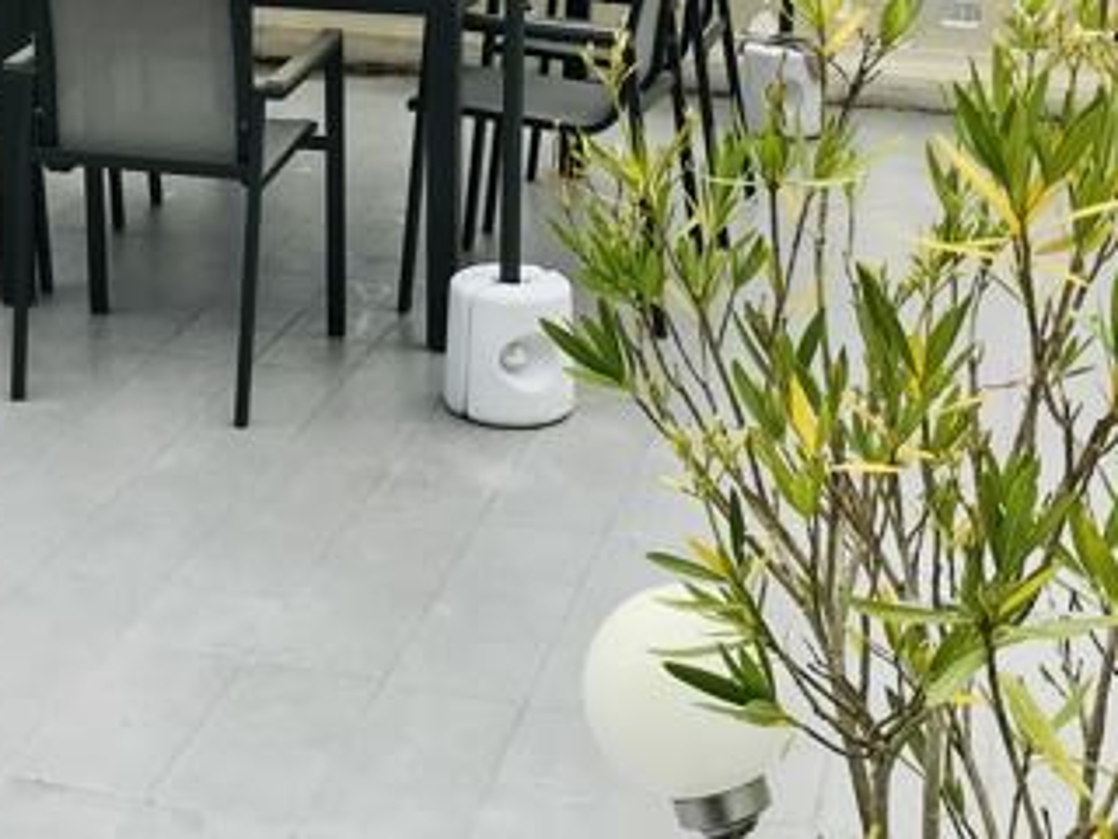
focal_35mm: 70
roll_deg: -0.4
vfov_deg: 20.5
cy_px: 42
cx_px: 283
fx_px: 2261
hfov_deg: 27.4
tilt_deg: -11.9
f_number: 1.8
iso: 20
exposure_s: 1/2740
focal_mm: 3.99
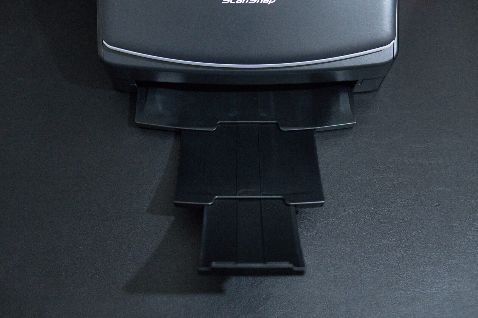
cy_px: 159
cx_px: 239
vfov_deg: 29.8
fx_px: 597
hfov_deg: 43.6
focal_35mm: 45
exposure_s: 1/125
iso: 6400
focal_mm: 30
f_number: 2.5
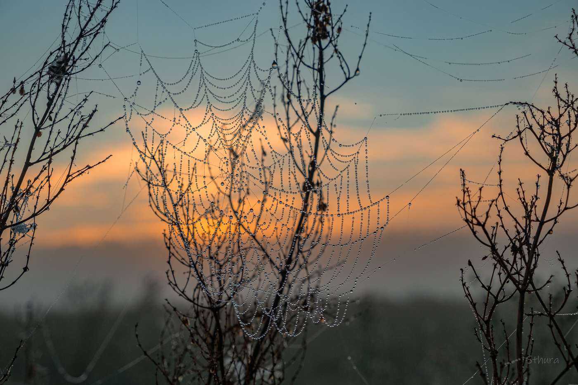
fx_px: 1332
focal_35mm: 83
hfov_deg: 24.5
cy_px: 192
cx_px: 289
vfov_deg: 16.5
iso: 200
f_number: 8
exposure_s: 1/250
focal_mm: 55
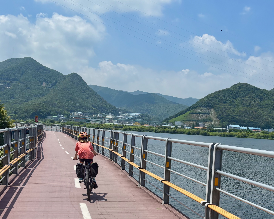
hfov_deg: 62.2
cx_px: 129
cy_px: 112
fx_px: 227
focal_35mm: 28
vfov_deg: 51.5
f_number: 1.6
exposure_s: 1/4854
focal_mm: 5.96
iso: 50
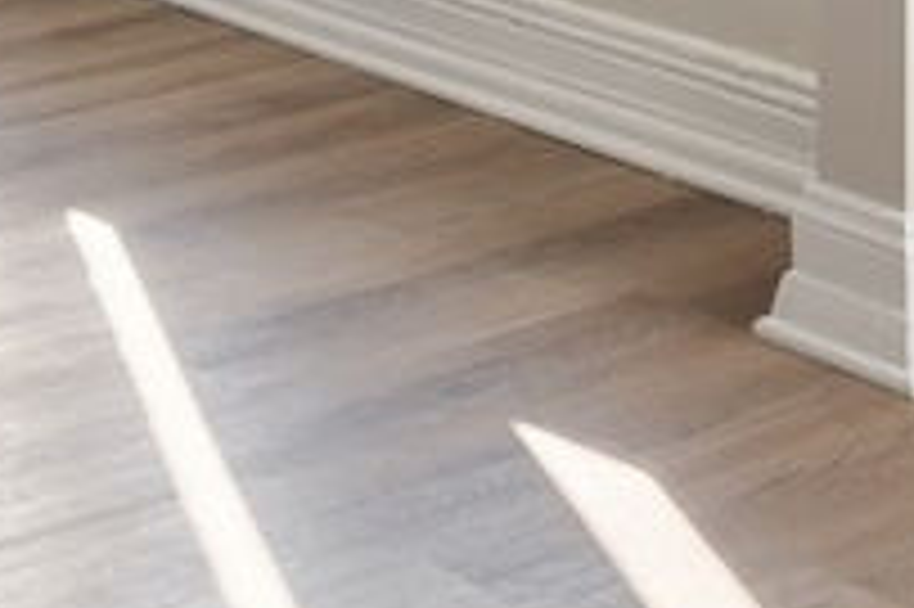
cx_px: 95
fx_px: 2841
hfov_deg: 18.0
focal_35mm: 112
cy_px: -676
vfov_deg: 10.9
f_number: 10
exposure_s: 1/25
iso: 100
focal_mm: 14
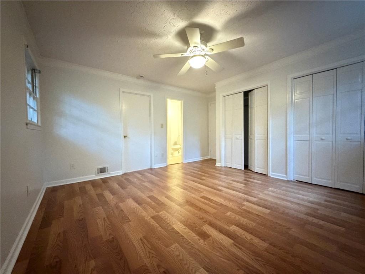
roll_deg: +2.5
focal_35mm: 14
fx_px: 148
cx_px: 182
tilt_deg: -1.3
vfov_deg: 85.7
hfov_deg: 102.1
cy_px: 137
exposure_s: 1/30
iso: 2500
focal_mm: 2.22
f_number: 2.2
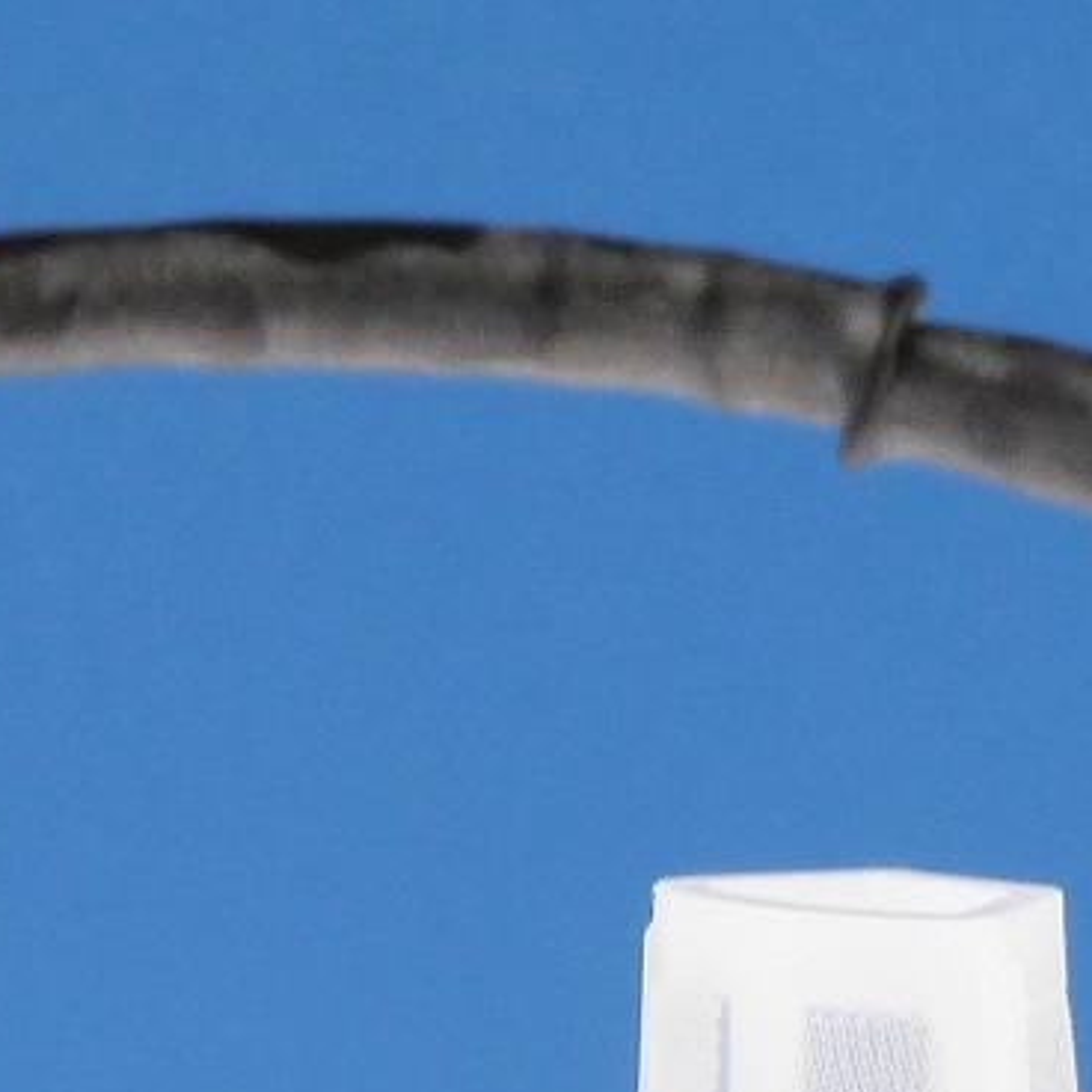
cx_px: 223
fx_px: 17667
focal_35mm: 495
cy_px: 2128
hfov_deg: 3.5
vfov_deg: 3.5
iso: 100
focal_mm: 18.6
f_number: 3.5
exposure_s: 1/80
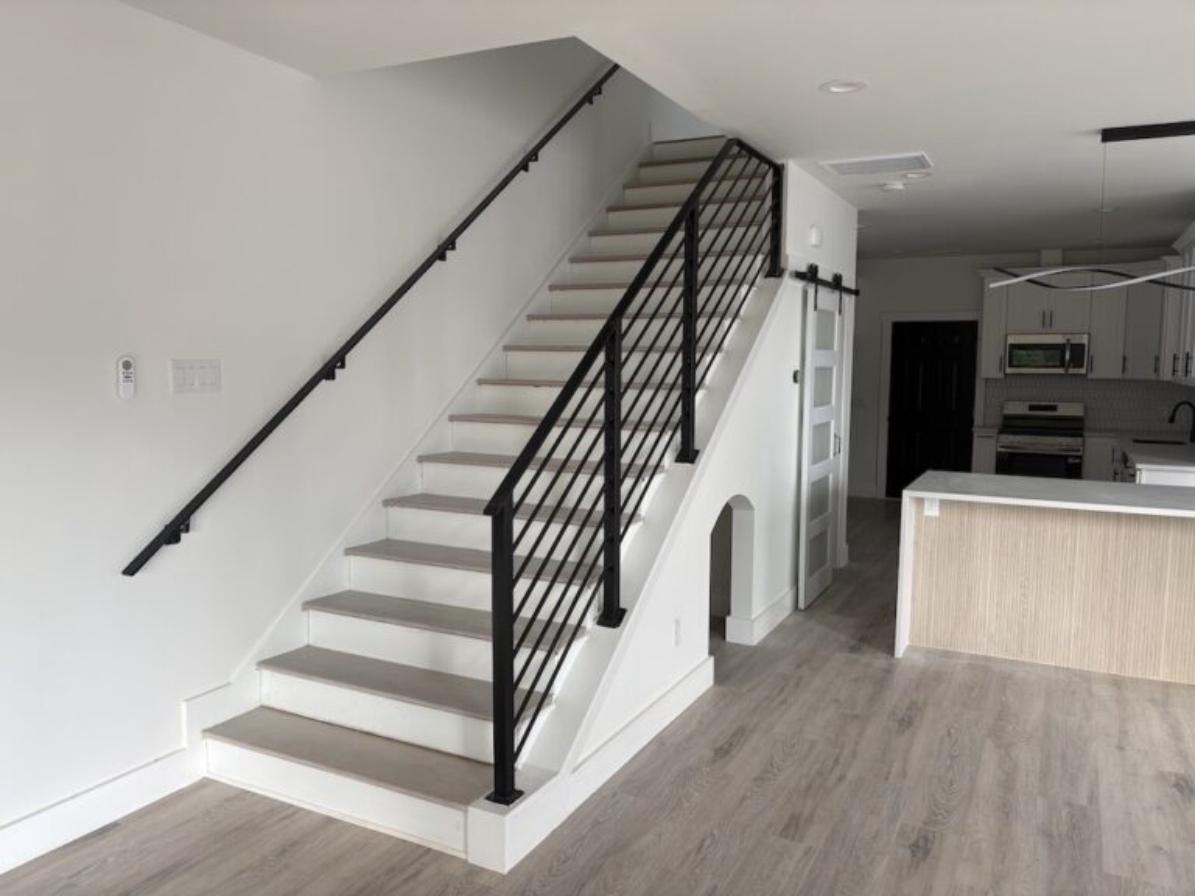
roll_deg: +1.0
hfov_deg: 67.3
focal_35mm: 26
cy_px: 448
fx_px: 898
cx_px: 598
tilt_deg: -5.3
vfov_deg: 53.1
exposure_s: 1/122
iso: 64
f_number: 1.6
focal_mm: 5.96
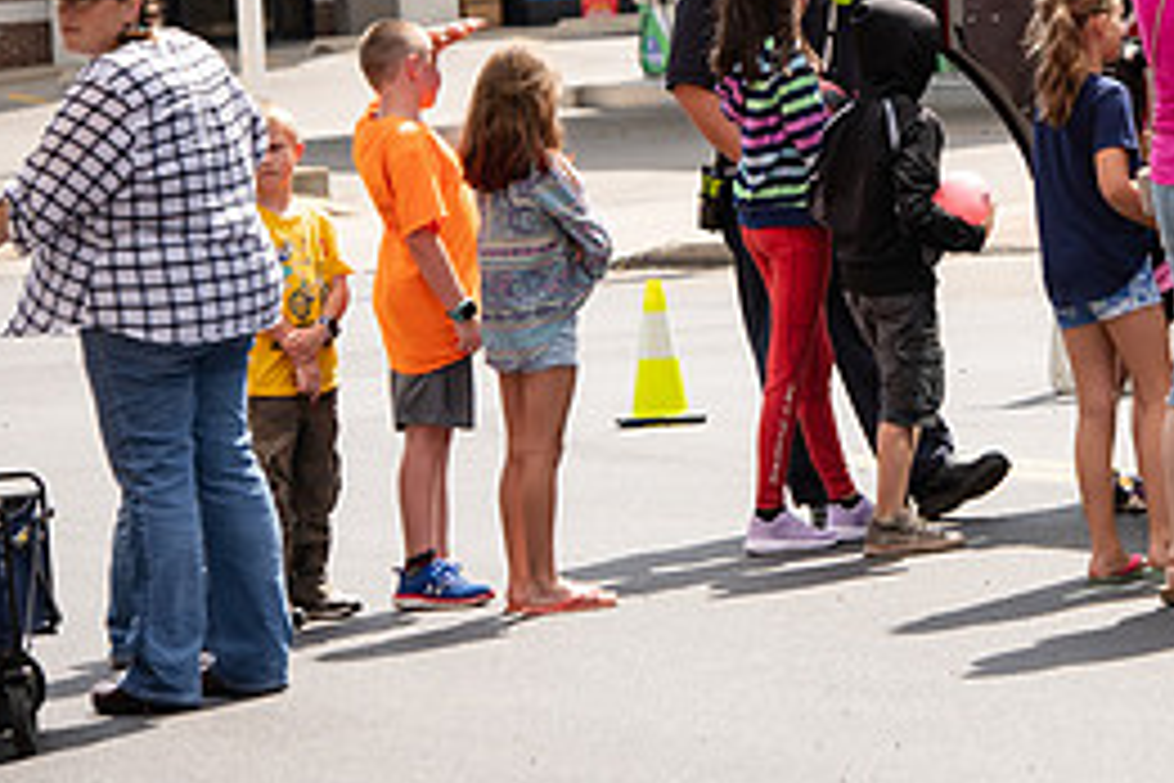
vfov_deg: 4.8
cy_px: 79
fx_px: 9424
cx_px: 1134
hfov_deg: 7.1
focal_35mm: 289
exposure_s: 1/500
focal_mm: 130
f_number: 6.3
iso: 160
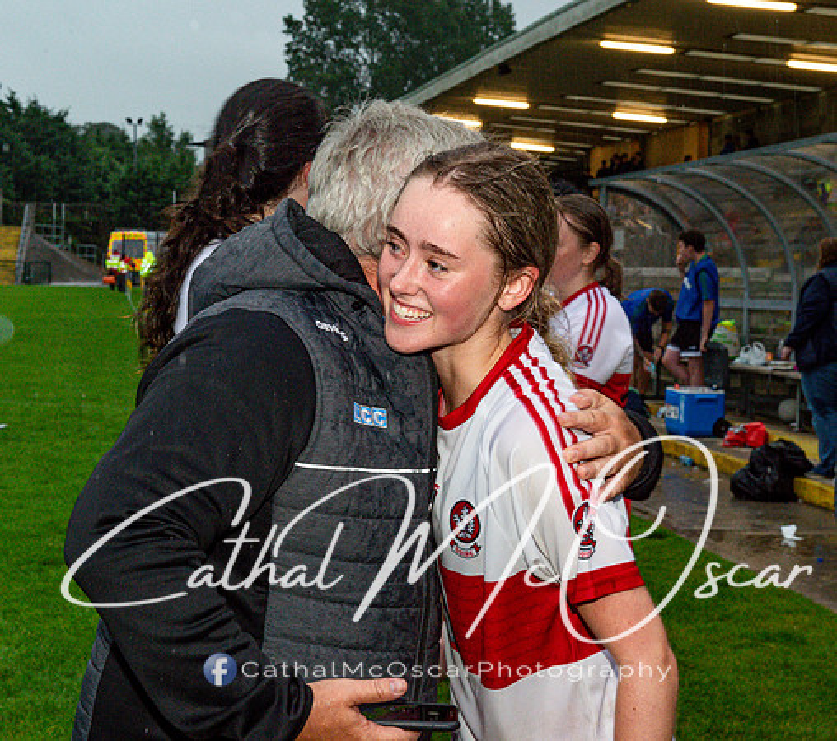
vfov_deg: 21.5
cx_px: 463
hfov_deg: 24.1
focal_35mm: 76
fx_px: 1955
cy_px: 363
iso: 1600
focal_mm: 62
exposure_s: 1/100
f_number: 8
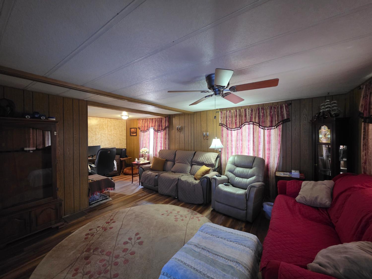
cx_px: 186
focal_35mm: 13
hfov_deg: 106.2
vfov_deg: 89.9
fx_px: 140
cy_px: 140
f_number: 1.9
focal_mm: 2.2
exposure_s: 1/60
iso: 800
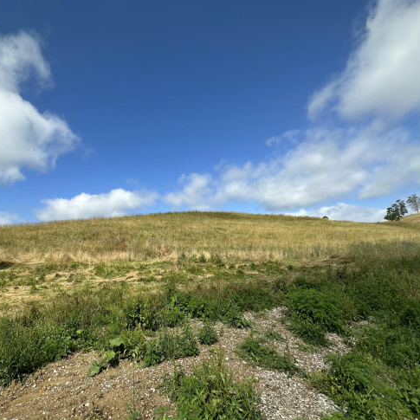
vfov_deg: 84.0
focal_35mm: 17
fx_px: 233
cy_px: 215
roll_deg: +3.3
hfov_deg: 82.0
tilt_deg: +11.5
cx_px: 152
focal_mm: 2.22
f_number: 2.2
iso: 50
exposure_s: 1/2564
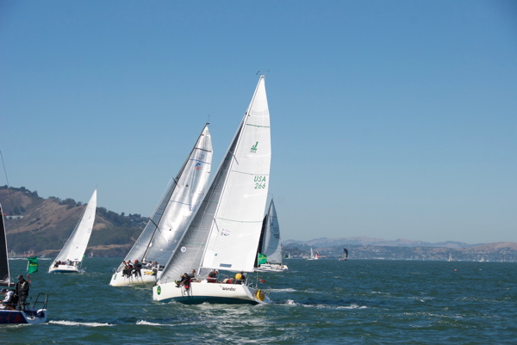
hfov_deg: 21.9
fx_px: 1337
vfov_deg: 14.7
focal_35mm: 93
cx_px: 258
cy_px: 172
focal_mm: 62
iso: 320
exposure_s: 1/1250
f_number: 9
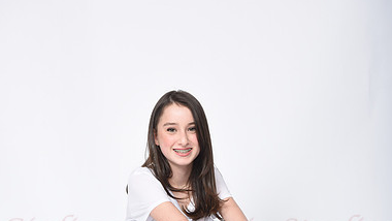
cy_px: 235
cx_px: 199
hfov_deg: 29.3
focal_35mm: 72
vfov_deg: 16.3
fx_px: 749
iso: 160
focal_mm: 45
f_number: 7.1
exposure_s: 1/250
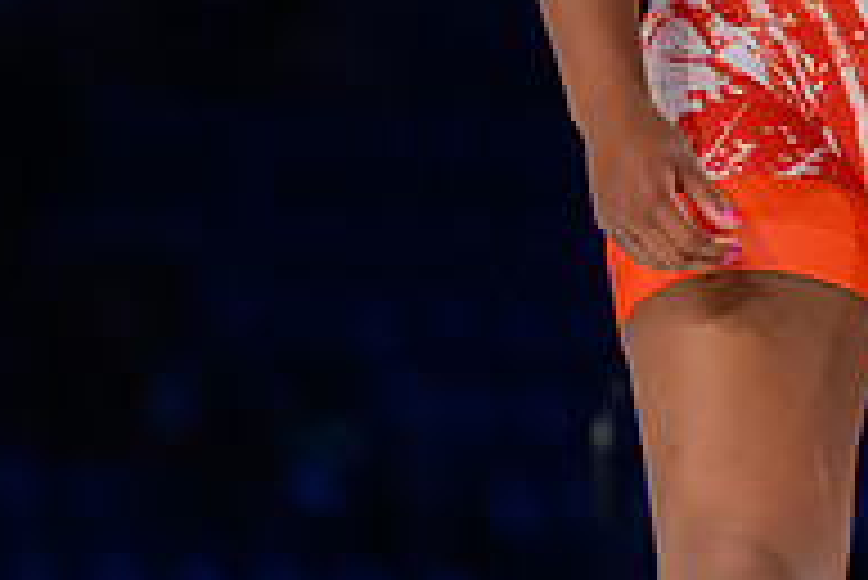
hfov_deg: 3.1
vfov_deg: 2.1
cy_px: -113
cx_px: 702
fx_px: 16094
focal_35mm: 667
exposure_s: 1/800
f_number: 2.8
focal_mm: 150
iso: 3200
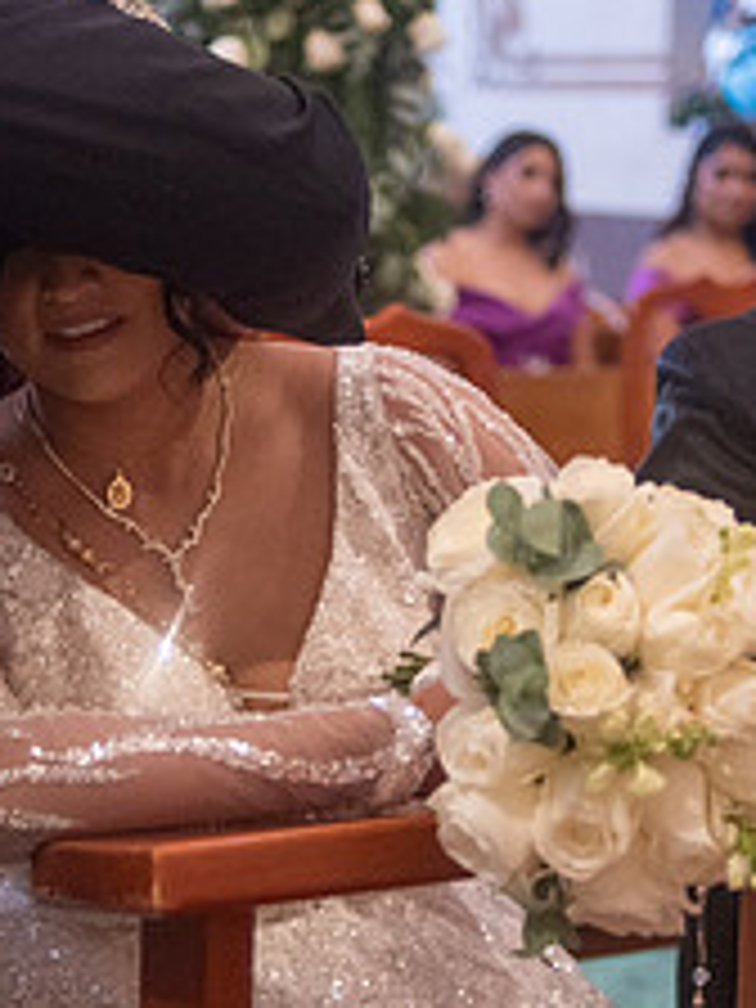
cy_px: 443
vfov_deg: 22.5
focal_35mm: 87
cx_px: 342
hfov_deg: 17.0
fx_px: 2533
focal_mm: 35
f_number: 2
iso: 2000
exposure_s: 1/320
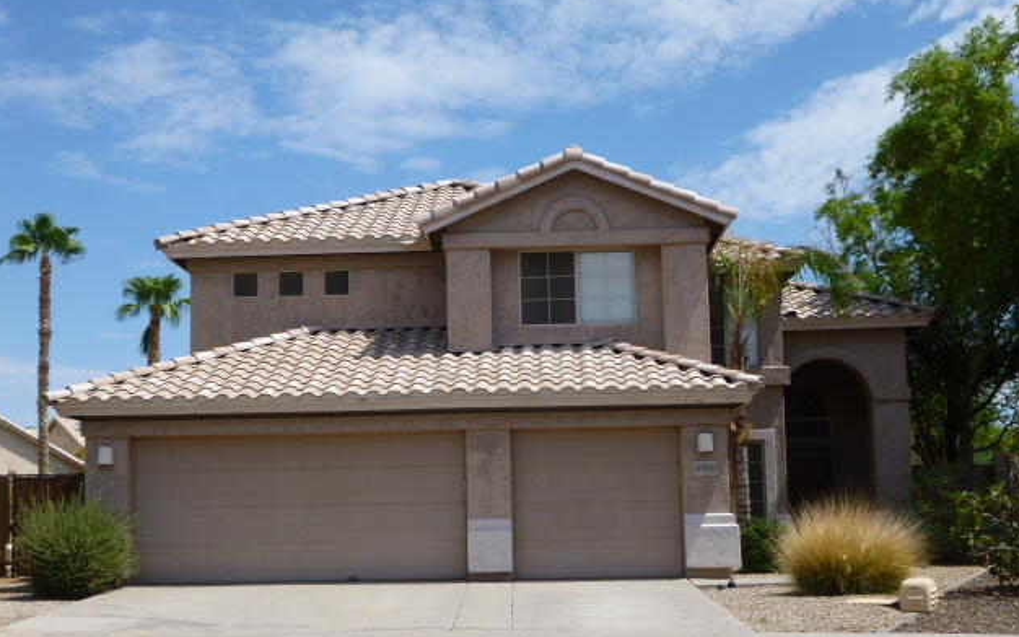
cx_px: 505
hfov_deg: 38.9
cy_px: 357
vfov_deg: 24.8
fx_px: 1444
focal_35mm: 52
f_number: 4
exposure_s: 1/800
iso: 100
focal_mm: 8.6
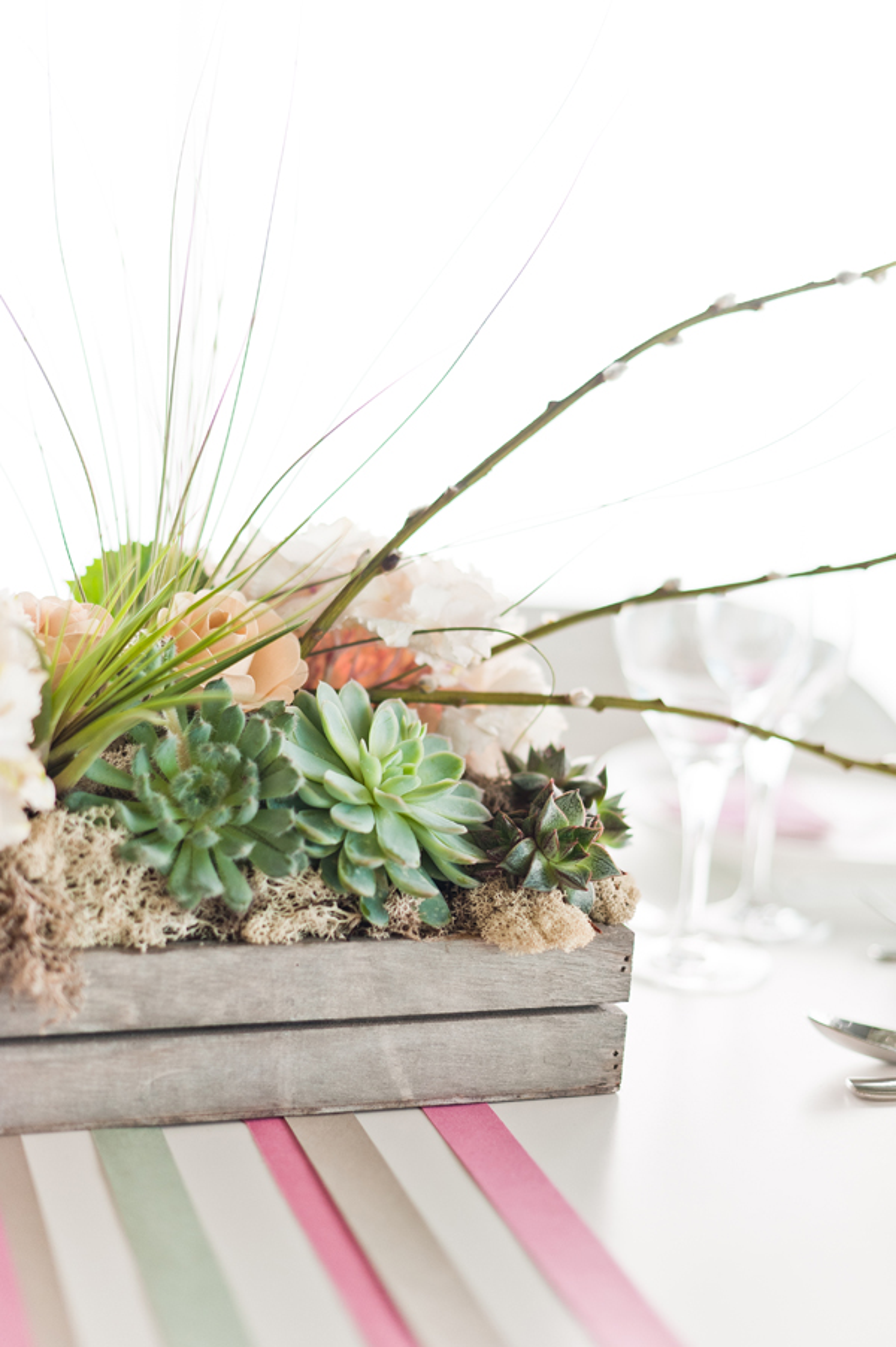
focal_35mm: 50
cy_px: 674
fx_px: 1869
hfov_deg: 27.0
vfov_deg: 39.6
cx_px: 448
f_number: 2
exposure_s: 1/250
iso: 200
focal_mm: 50
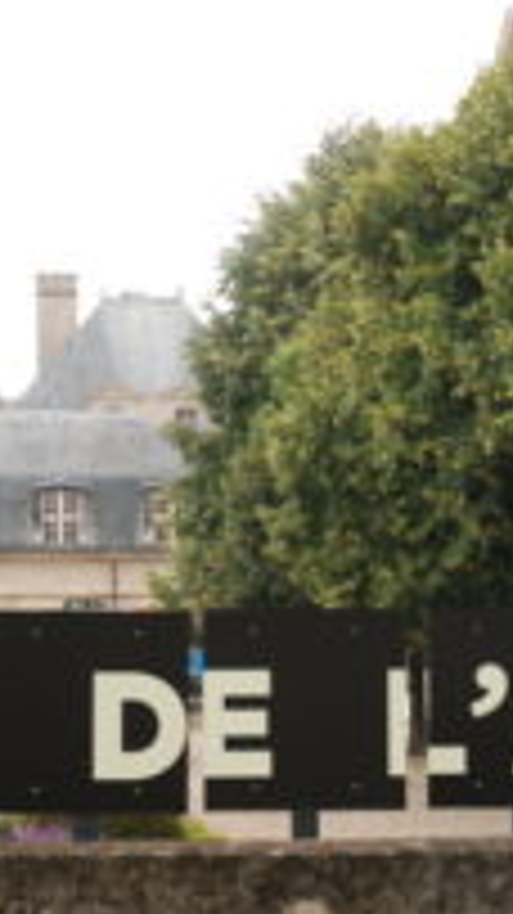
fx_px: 2525
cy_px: 601
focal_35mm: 104
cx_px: 180
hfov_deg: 11.6
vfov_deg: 20.4
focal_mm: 27
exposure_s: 1/100
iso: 160
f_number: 5
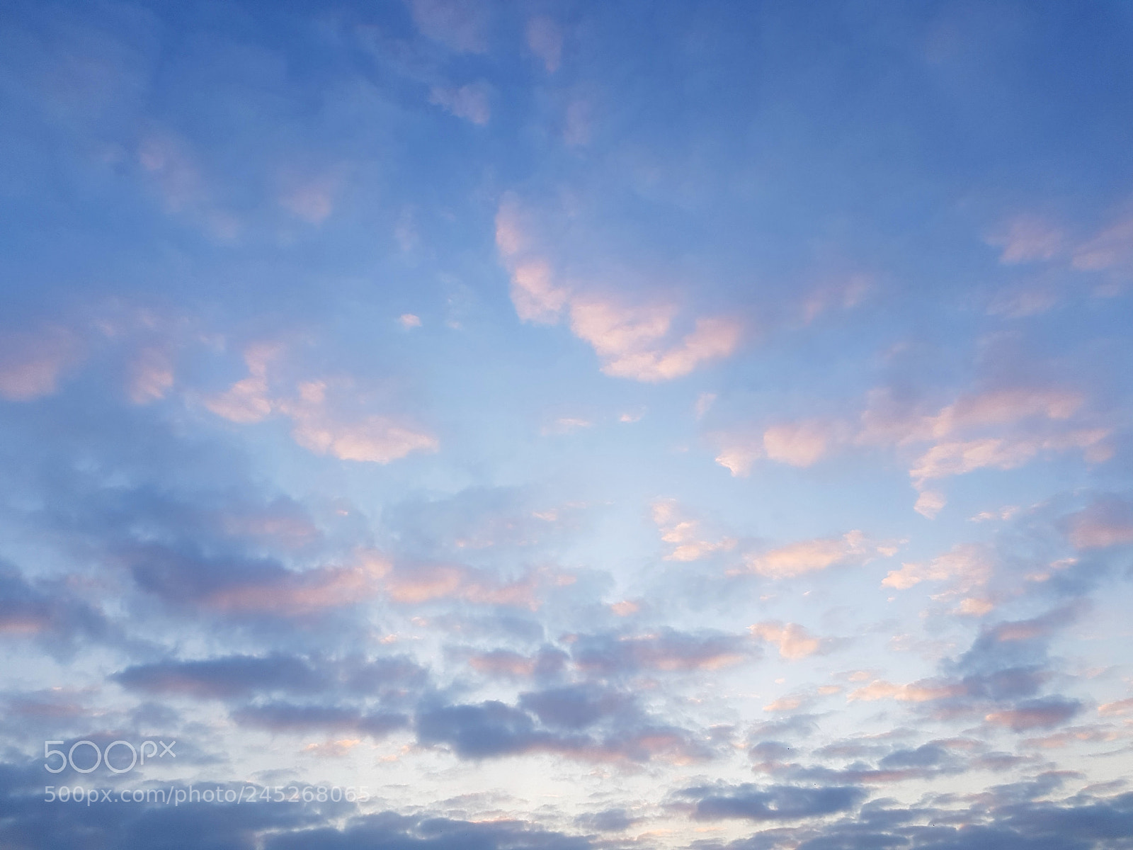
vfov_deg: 53.1
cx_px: 566
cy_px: 425
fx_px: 851
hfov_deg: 67.3
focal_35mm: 26
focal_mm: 4.2
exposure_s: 1/289
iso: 40
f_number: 1.7
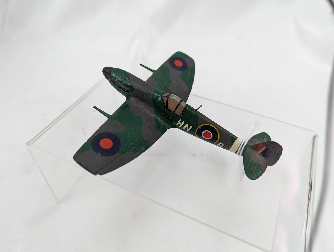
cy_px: 126
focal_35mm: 24
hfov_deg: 71.5
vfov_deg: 56.9
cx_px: 167
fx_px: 232
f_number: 1.85
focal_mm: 6.81
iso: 68
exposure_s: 1/100
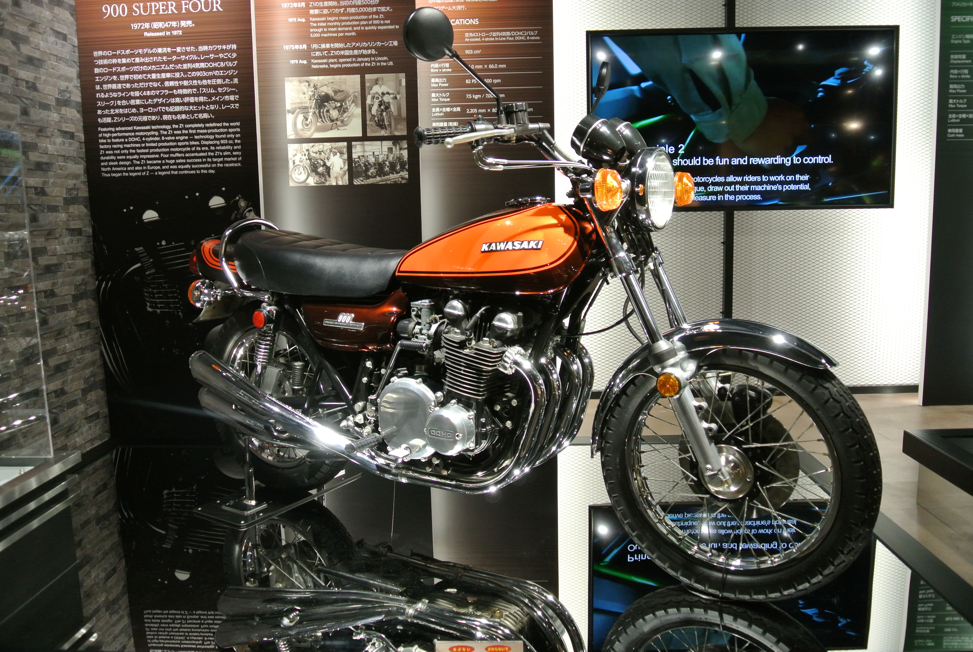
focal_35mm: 27
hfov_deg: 67.3
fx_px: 731
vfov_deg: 48.0
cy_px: 326
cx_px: 486
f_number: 3.5
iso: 500
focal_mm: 10
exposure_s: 1/60
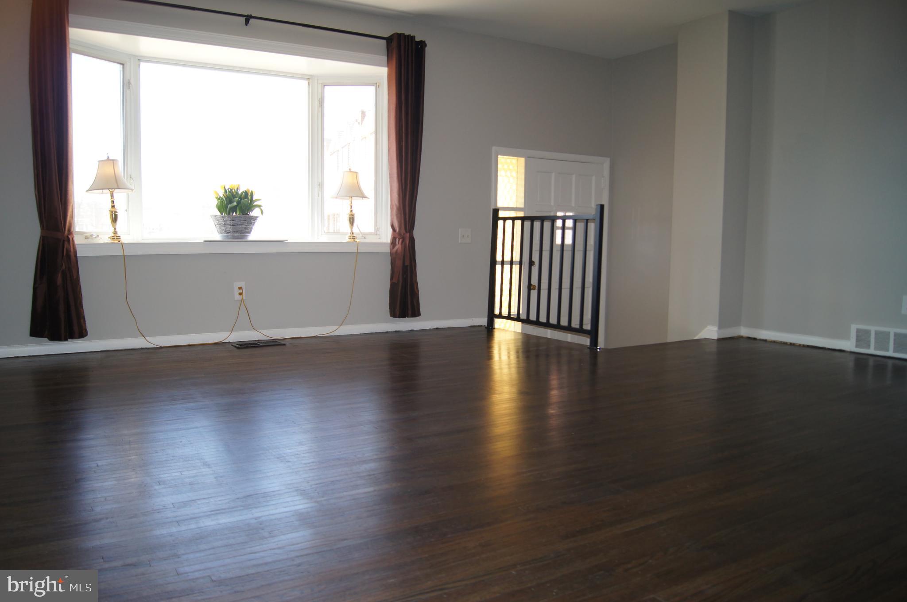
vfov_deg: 47.8
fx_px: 679
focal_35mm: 27
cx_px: 454
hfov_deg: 67.4
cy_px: 301
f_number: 4
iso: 250
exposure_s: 1/160
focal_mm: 18
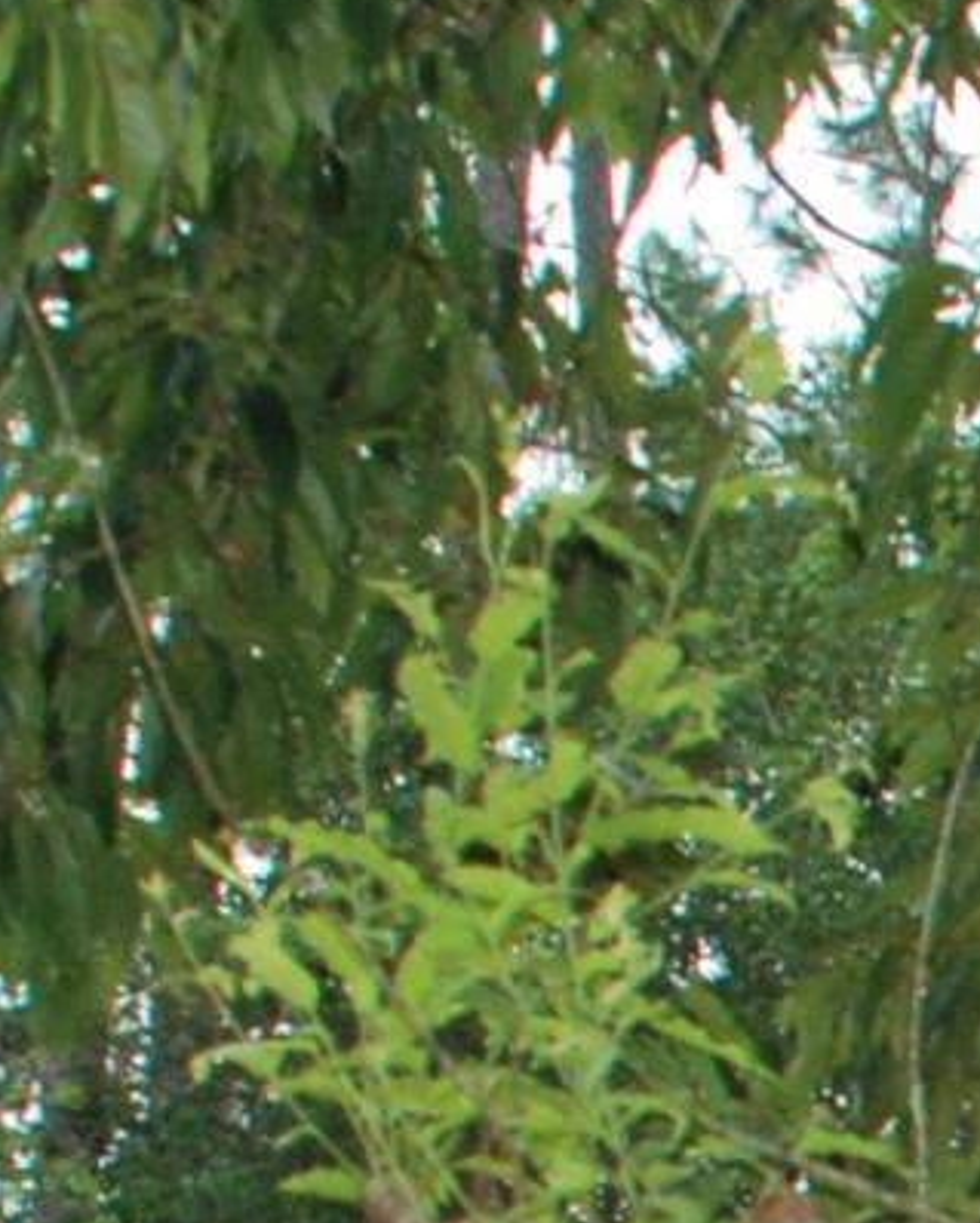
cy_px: 2129
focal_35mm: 191
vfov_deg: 9.6
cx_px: 2836
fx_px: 6917
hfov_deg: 7.3
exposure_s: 1/60
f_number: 3.5
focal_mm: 18
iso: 280
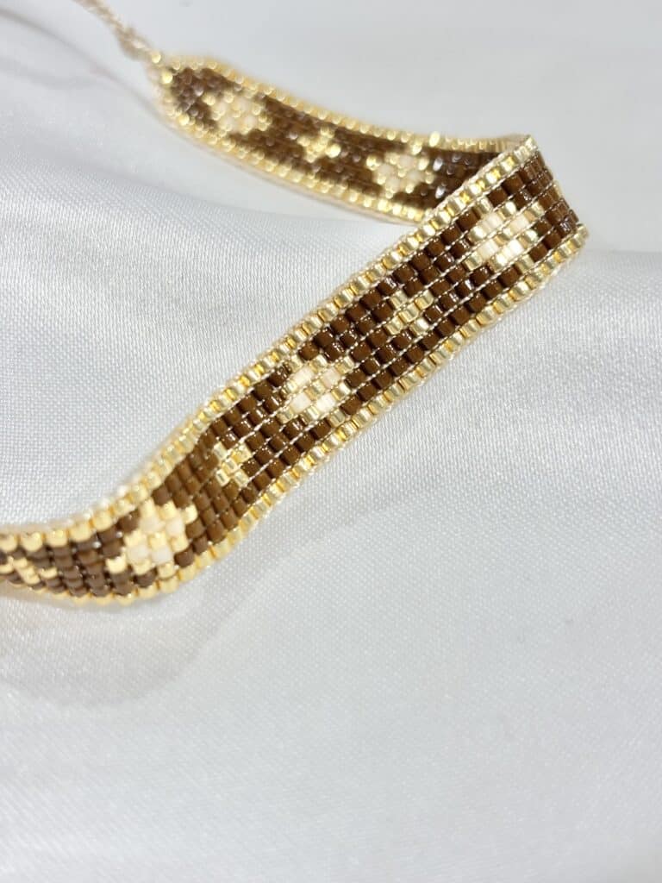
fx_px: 1326
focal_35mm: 52
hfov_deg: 28.0
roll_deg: +9.7
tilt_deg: -38.1
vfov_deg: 36.8
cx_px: 331
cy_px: 442
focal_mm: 5.96
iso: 32
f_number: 1.6
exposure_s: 1/167
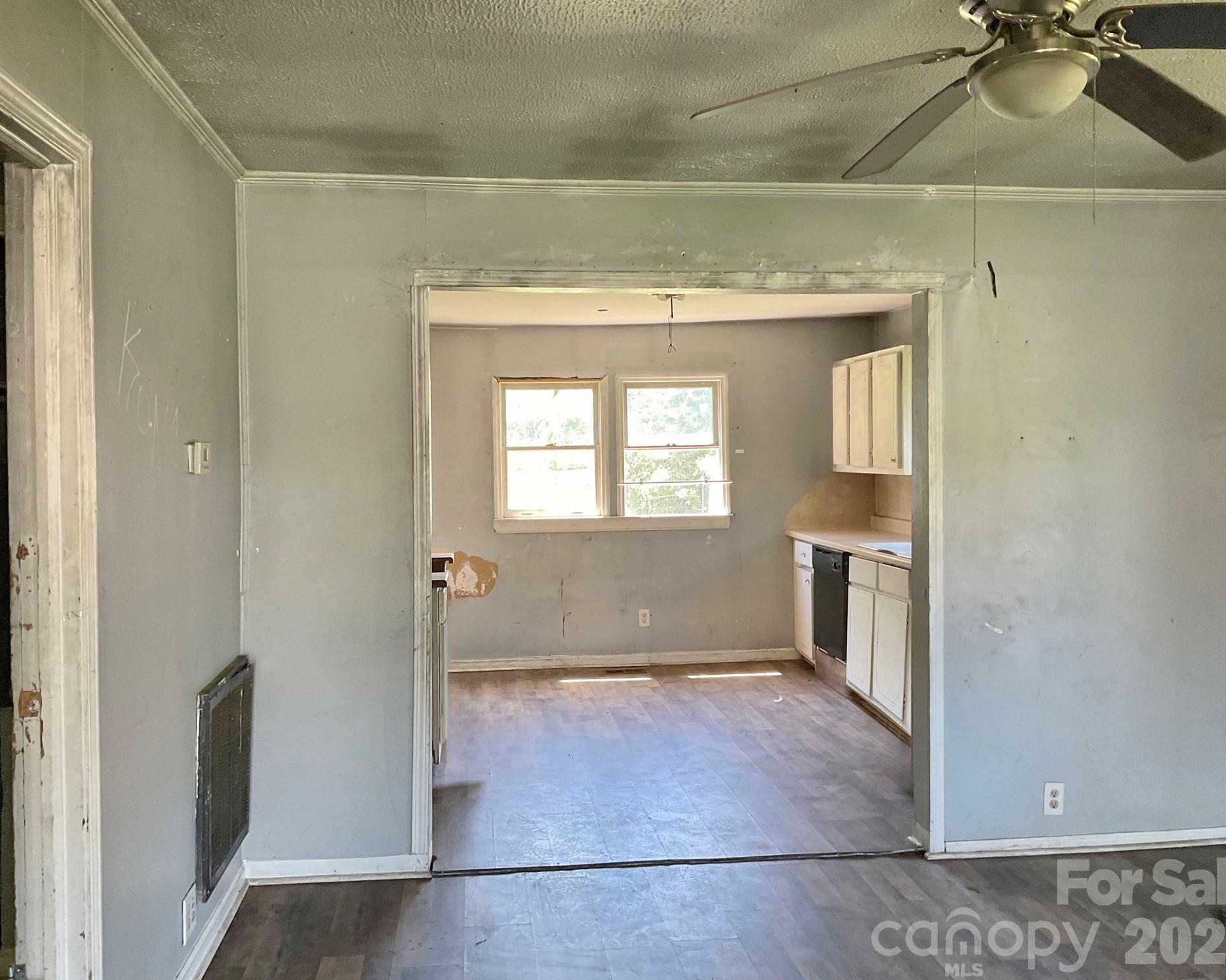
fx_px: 1125
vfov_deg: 47.1
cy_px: 485
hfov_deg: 57.2
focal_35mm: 31
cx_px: 595
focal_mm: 3
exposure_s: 1/60
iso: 100
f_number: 1.8
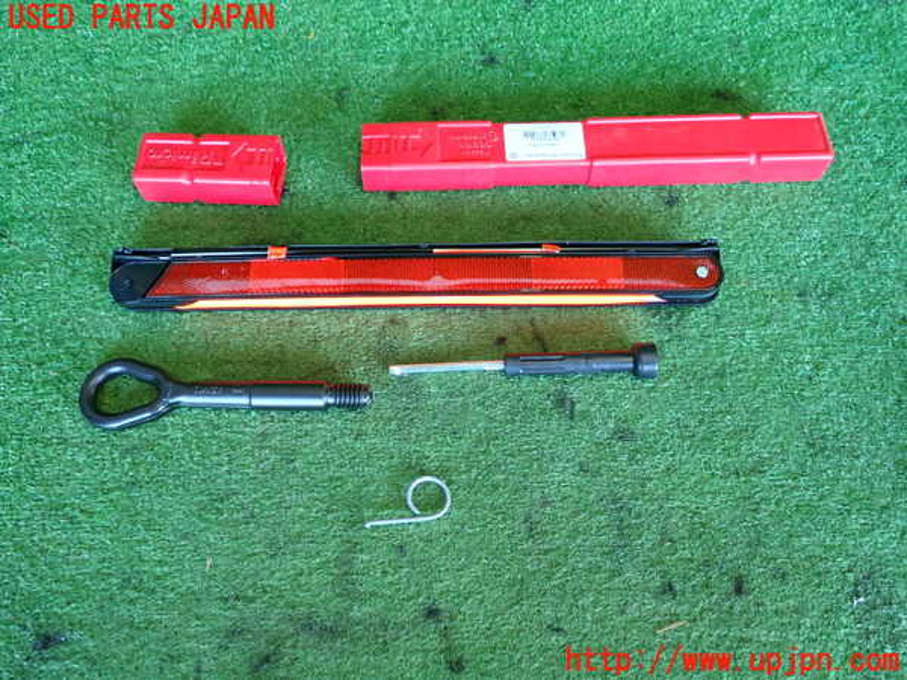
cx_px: 454
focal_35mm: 30
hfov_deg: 60.0
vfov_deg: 46.8
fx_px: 786
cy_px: 340
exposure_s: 1/30
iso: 320
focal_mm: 5.4
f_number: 2.3
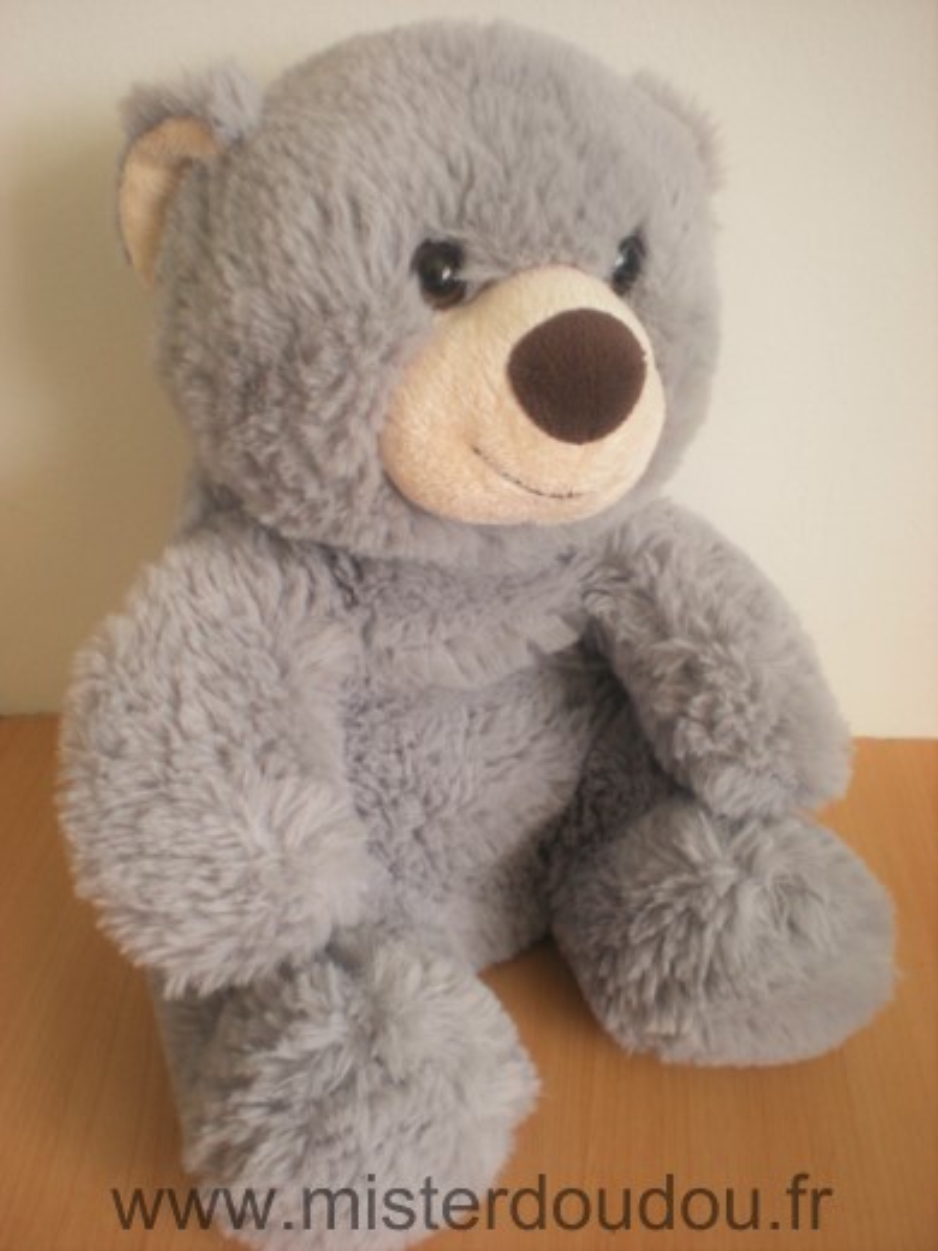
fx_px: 1373
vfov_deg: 49.0
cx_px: 469
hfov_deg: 37.7
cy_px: 626
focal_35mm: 38
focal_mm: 6.3
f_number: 3.1
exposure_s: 1/58.3
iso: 135
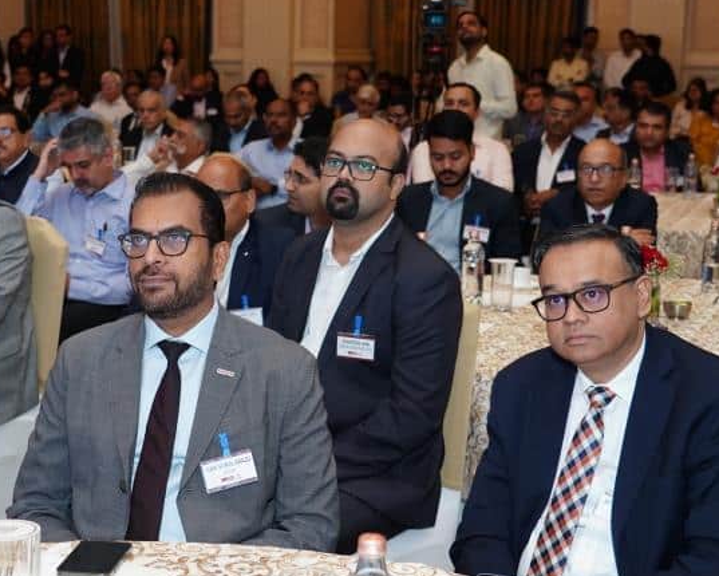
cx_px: 241
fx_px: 1448
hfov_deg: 27.7
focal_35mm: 68
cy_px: 334
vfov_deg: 22.5
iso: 1600
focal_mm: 38
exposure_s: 1/160
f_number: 4
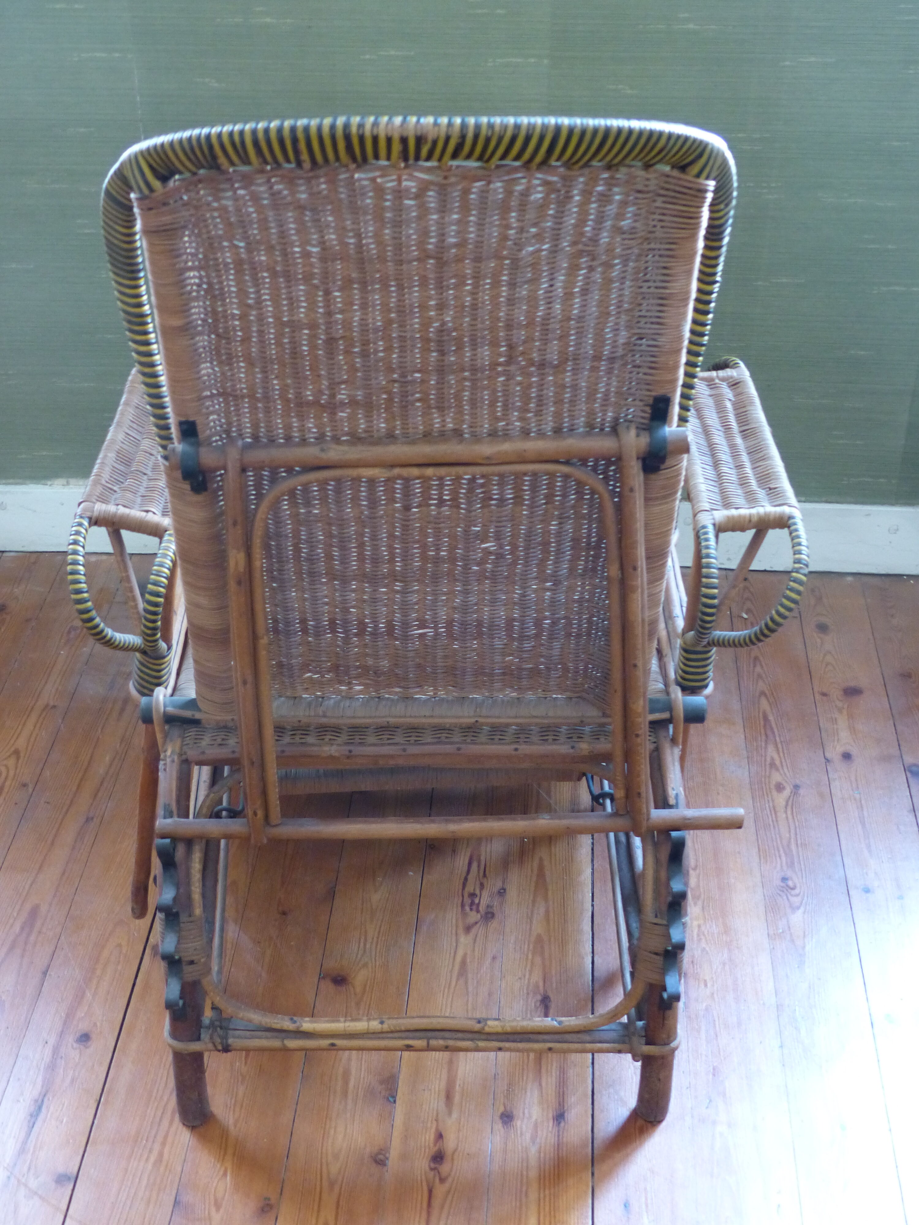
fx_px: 1593
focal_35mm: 45
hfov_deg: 32.2
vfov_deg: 42.1
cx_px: 460
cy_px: 612
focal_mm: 8.1
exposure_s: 1/10
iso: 400
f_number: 2.8
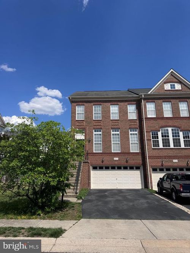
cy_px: 126
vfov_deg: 71.6
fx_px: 176
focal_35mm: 24
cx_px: 95
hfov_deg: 56.8
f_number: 1.78
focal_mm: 6.76
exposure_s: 1/7092
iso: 80
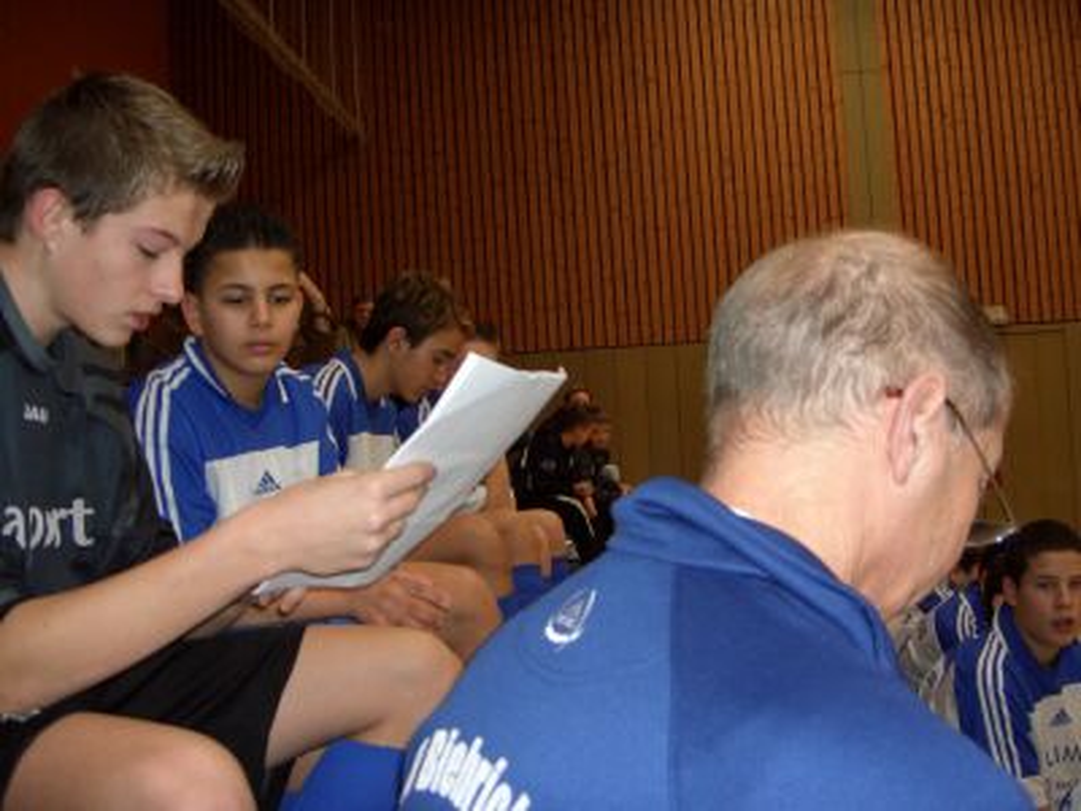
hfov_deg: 47.9
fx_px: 1218
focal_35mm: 39
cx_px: 540
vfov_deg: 36.8
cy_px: 406
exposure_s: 1/60
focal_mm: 8
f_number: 2.8
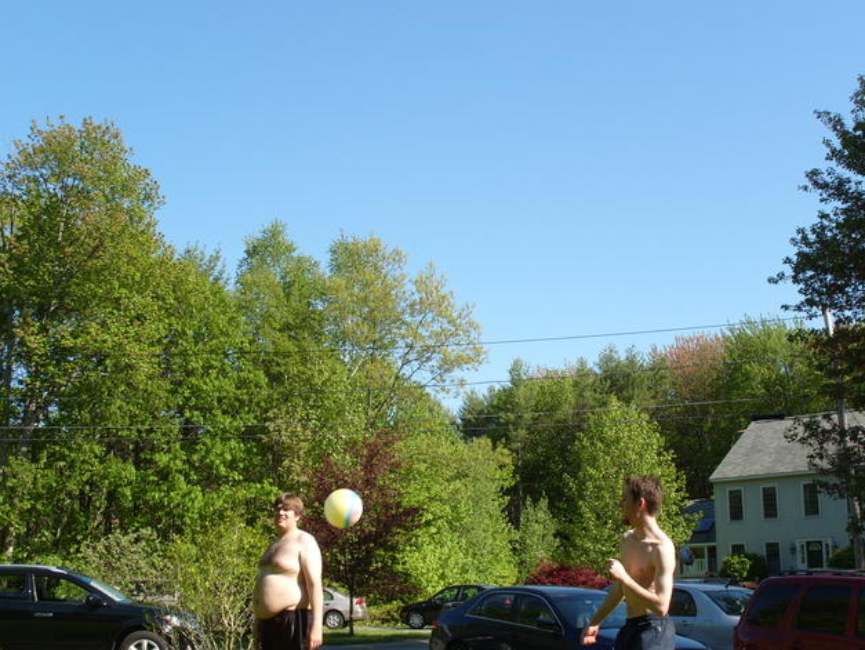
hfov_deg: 37.5
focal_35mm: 51
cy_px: 322
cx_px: 429
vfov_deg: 28.6
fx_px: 1275
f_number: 5.7
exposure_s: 1/350
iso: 80
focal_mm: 11.1
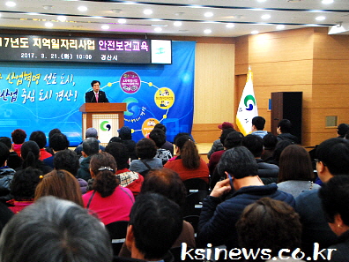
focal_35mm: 62
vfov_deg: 23.6
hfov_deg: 31.1
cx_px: 131
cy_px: 127
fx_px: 625
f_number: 6.3
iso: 1600
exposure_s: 1/100
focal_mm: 34
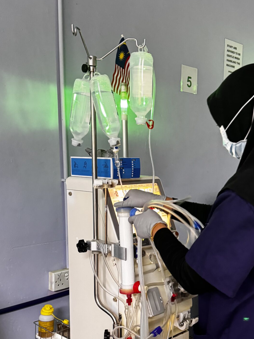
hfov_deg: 32.3
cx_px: 189
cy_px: 214
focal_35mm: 44
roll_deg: -0.7
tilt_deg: -8.0
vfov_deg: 42.6
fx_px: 430
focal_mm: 6.76
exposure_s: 1/30
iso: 1250
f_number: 1.78
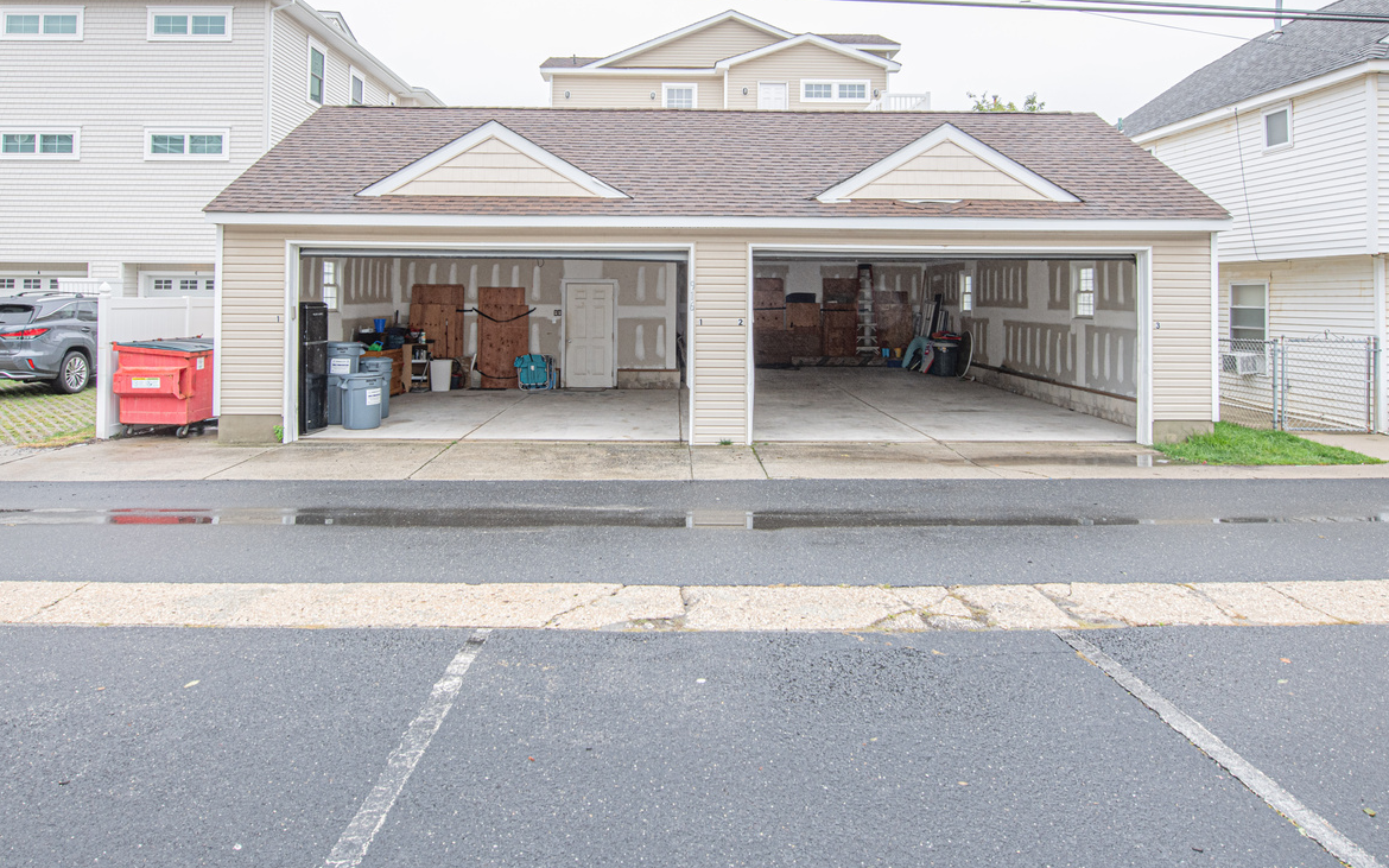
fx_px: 833
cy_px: 285
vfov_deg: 53.9
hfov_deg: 79.6
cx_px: 681
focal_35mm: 22
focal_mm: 14
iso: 200
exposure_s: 1/80
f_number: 9
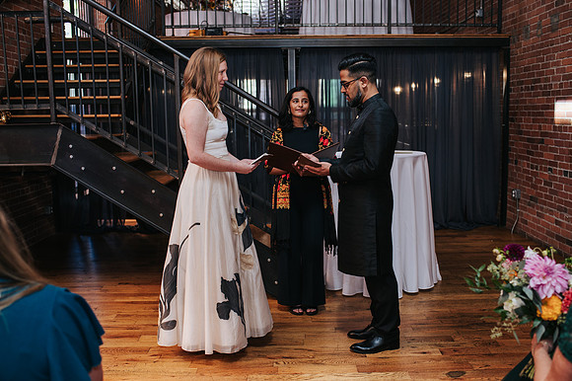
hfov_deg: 50.7
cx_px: 302
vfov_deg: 35.0
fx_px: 603
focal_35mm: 38
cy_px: 202
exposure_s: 1/200
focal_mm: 35
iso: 800
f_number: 3.2
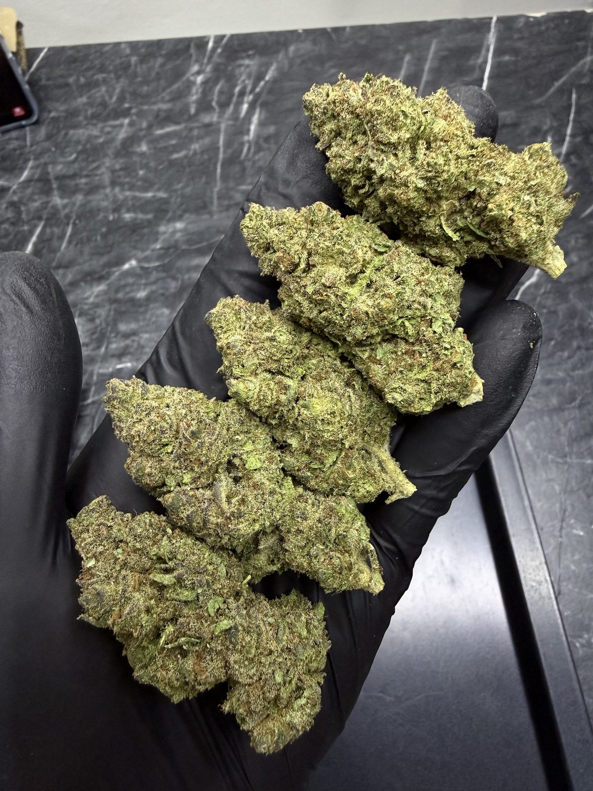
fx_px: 548
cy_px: 396
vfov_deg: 71.6
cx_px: 296
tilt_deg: -67.9
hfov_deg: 56.8
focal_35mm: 24
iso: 320
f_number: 2.2
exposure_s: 1/74
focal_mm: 2.22
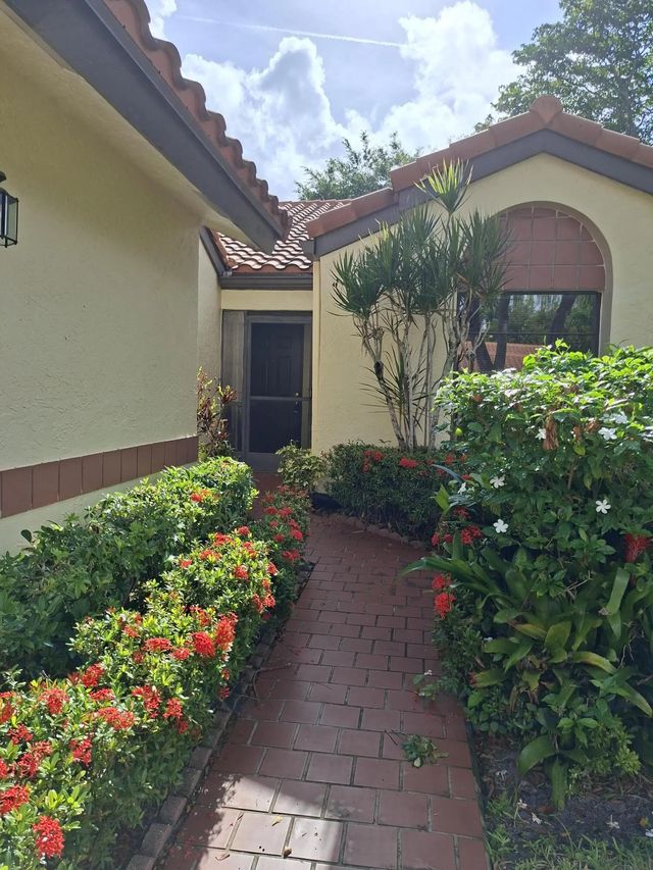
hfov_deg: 58.9
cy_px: 435
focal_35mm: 23
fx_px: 578
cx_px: 326
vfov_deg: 73.9
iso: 50
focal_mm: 5.54
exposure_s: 1/1121
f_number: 1.8
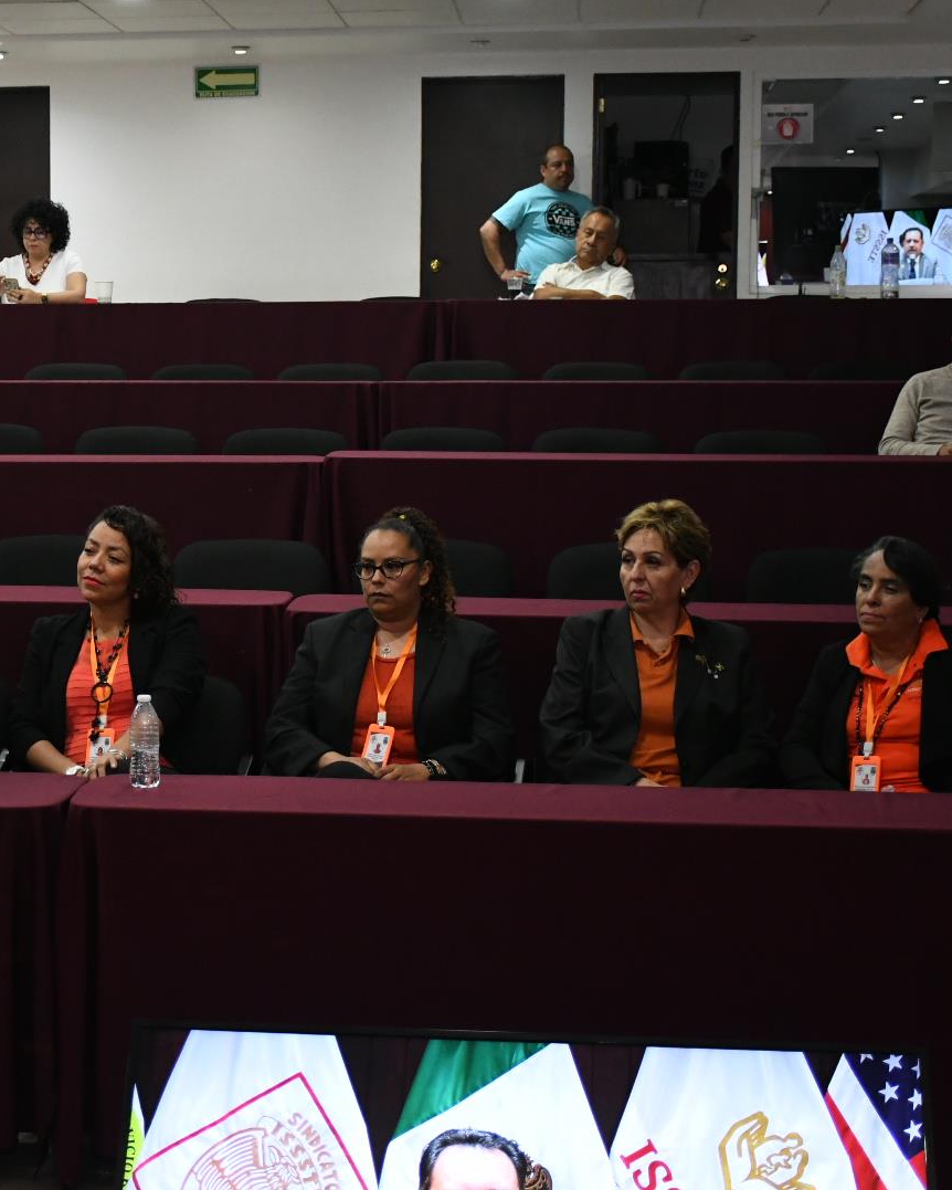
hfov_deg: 20.9
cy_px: 594
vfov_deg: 26.4
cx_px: 141
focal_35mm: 72
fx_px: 2535
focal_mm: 34
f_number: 4.2
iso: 2500
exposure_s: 1/100
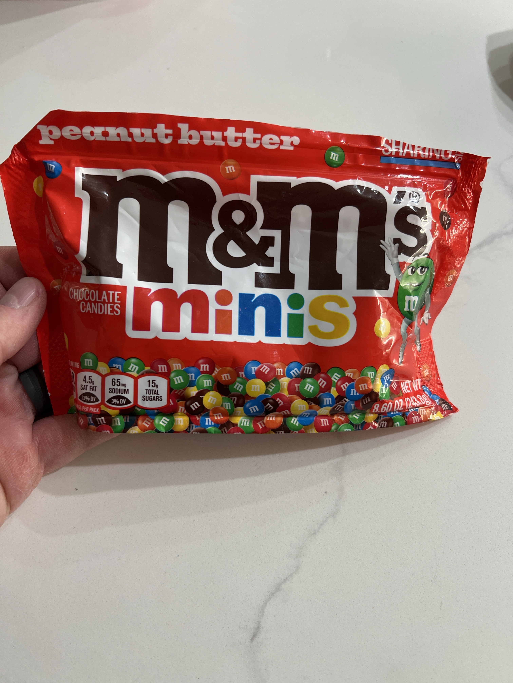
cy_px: 342
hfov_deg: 53.1
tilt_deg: -65.2
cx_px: 256
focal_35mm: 26
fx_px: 514
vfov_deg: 67.3
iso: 80
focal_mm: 5.7
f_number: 1.5
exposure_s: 1/60
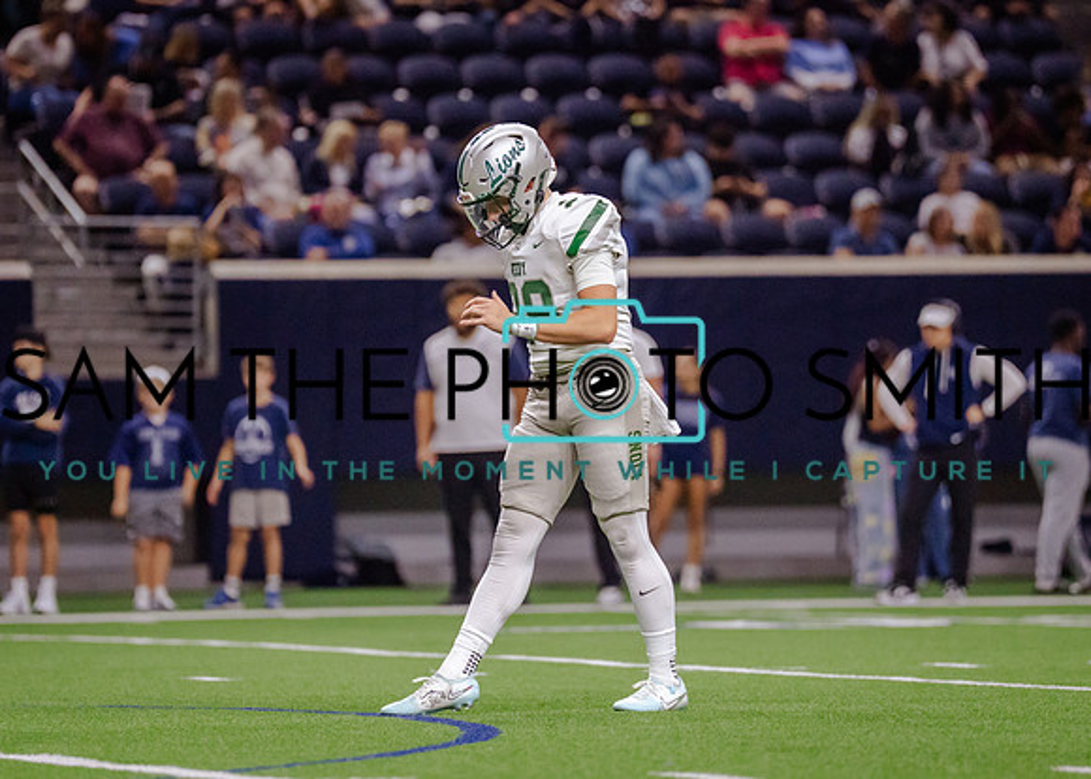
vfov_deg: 4.5
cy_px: 315
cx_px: 559
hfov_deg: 6.4
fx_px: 9824
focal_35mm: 317
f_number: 2.8
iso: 3200
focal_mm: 200
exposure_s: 1/1250
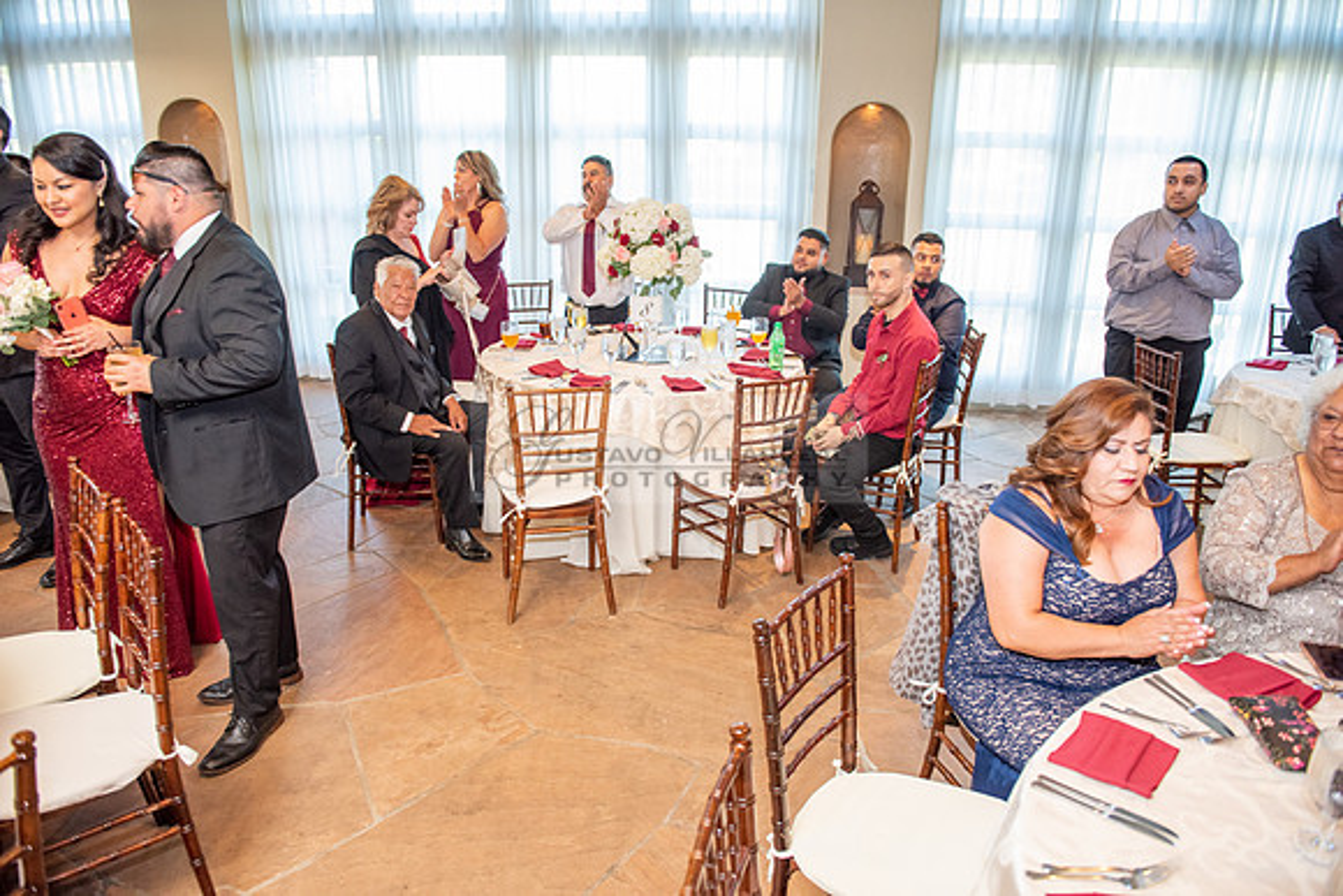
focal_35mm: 24
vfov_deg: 53.2
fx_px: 896
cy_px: 448
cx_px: 672
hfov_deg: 73.7
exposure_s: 1/125
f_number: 3.5
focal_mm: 24
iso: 1600
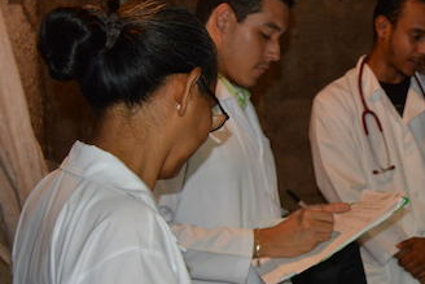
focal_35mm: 68
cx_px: 420
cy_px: 137
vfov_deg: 20.0
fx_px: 803
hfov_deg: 28.0
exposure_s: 1/60
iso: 900
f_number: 3.5
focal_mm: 20
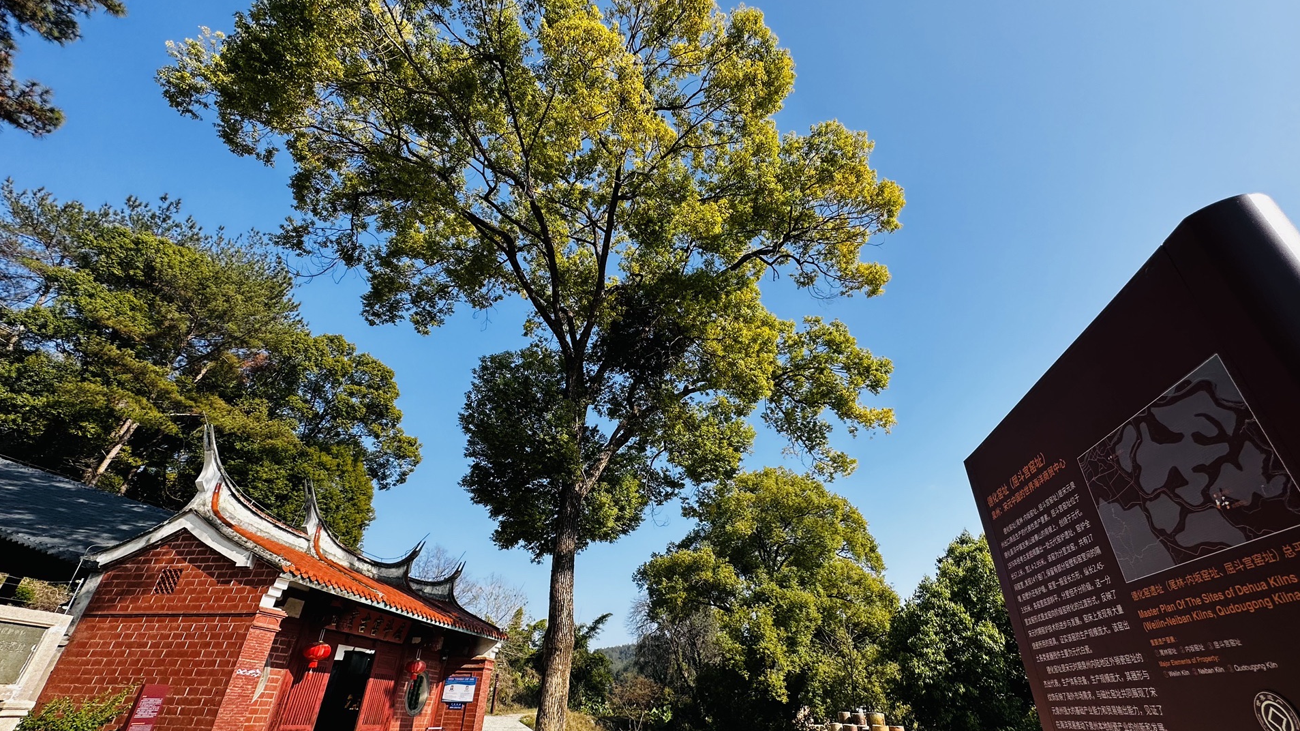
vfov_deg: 66.9
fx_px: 551
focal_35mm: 16
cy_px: 398
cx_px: 664
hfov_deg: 99.4
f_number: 2.2
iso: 50
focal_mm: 2.22
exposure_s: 1/1208
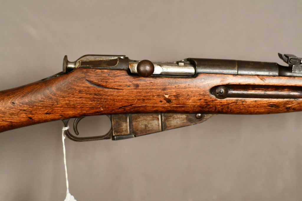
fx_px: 755
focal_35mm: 90
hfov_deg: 22.6
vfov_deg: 15.2
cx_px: 151
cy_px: 100
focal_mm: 60
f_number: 3.2
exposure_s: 1/250
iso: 2000
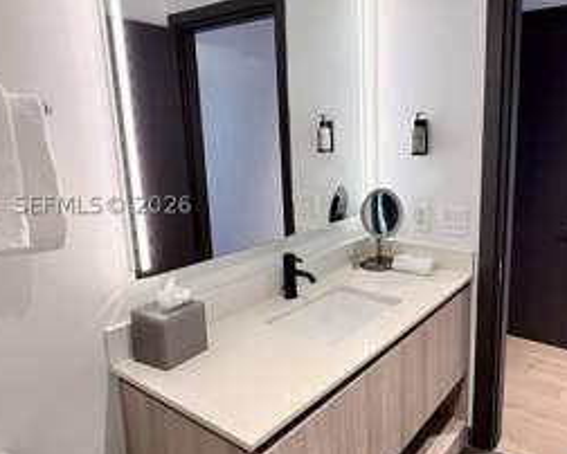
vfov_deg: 54.9
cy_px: 205
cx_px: 398
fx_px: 437
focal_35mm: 26
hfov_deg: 63.5
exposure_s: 1/60
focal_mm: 2.22
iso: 200
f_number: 2.2
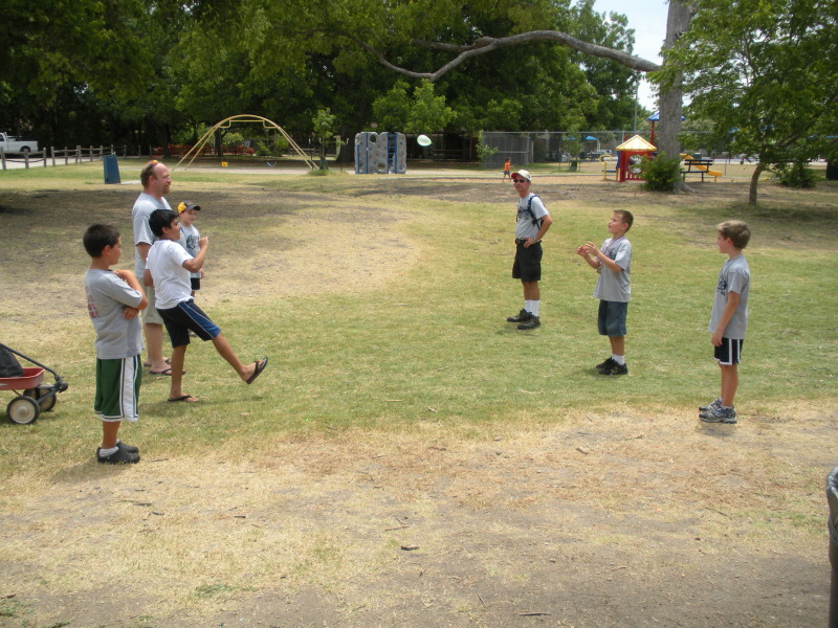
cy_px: 314
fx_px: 872
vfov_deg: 39.7
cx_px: 419
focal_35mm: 36
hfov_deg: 51.4
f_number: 3.5
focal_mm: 6.3
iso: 88
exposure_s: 1/634
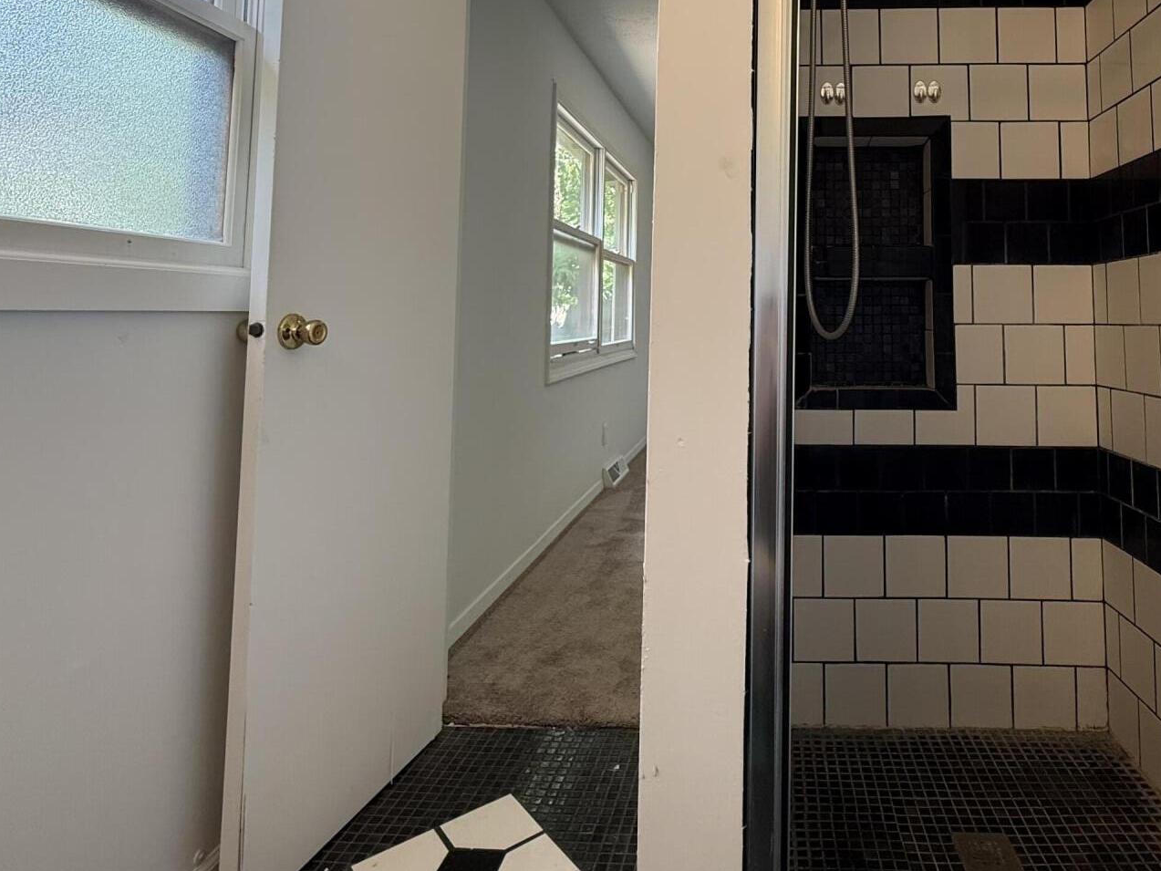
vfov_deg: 59.0
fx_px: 738
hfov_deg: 74.5
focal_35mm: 22
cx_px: 754
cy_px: 258
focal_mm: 2.22
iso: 200
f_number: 2.2
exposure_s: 1/120
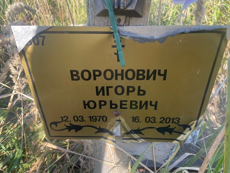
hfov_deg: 65.3
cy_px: 84
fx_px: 179
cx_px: 113
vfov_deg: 51.4
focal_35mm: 27
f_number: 1.6
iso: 32
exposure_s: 1/287
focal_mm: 4.2
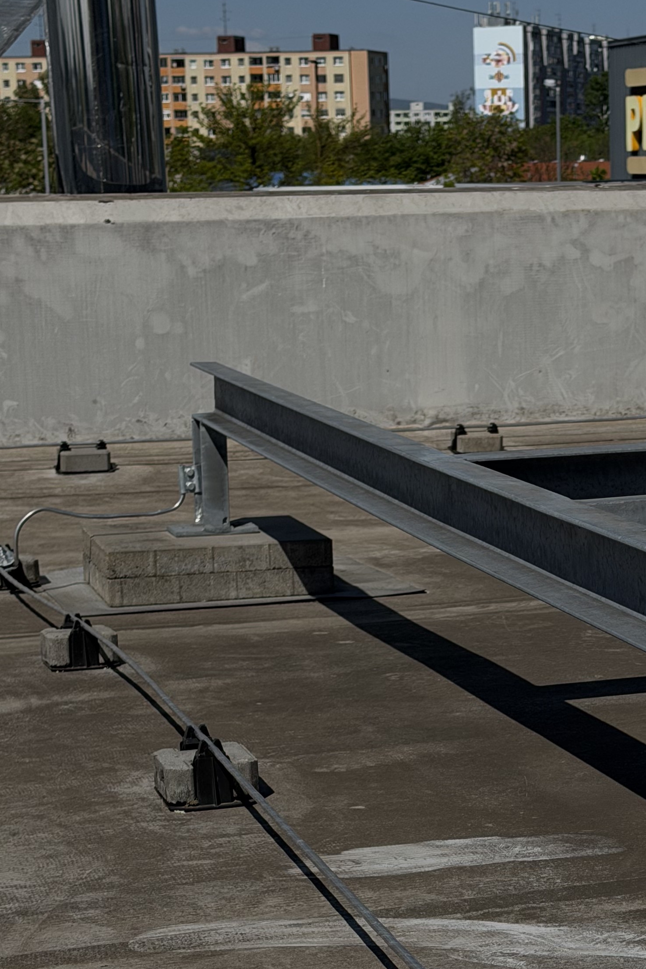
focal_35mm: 91
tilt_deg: -11.2
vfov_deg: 22.3
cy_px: 629
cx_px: 564
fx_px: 2449
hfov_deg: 14.9
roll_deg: +0.7
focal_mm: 6.76
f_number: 1.78
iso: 64
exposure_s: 1/16129
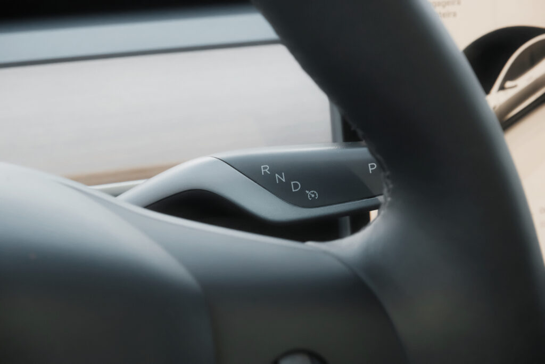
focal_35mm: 68
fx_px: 1030
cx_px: 272
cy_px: 182
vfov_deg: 20.0
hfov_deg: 29.7
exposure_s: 1/200
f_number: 9
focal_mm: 45
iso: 2000
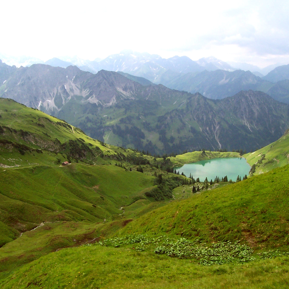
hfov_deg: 38.3
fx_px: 416
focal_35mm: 44
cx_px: 142
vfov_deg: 38.3
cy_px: 145
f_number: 5.6
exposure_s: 1/350
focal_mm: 5.6
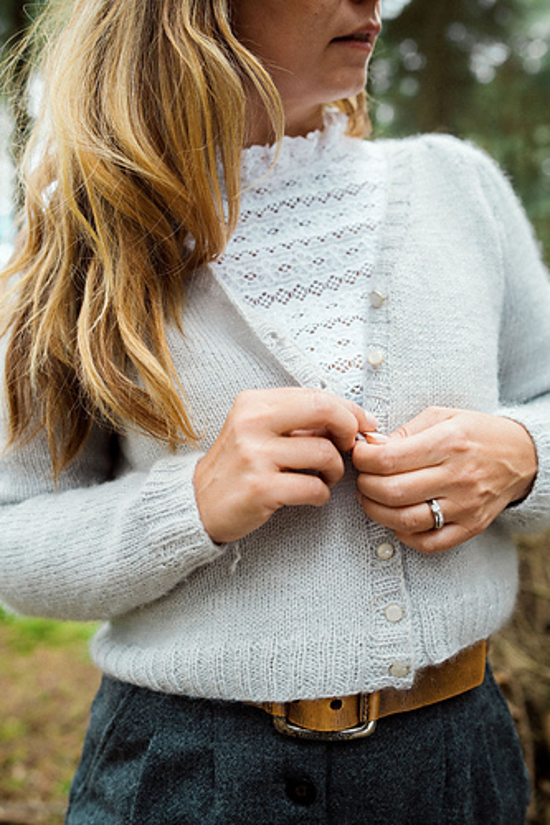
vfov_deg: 54.5
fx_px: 803
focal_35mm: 35
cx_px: 275
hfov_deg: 37.8
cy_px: 412
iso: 320
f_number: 3.2
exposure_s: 1/250
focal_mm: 35
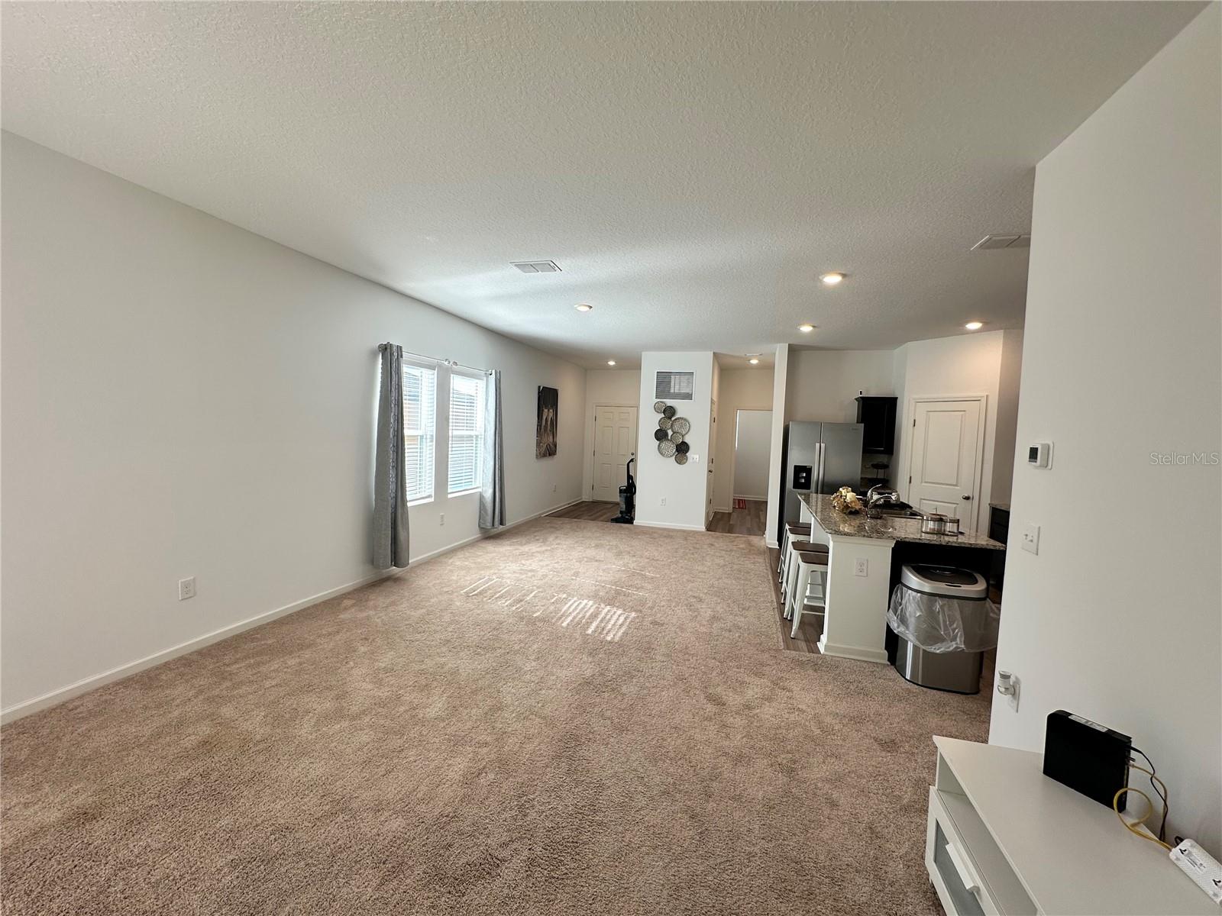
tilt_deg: -3.0
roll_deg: -2.4
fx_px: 494
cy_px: 458
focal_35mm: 14
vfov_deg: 85.7
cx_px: 611
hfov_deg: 102.1
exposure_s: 1/120
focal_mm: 2.22
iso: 50
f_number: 2.2
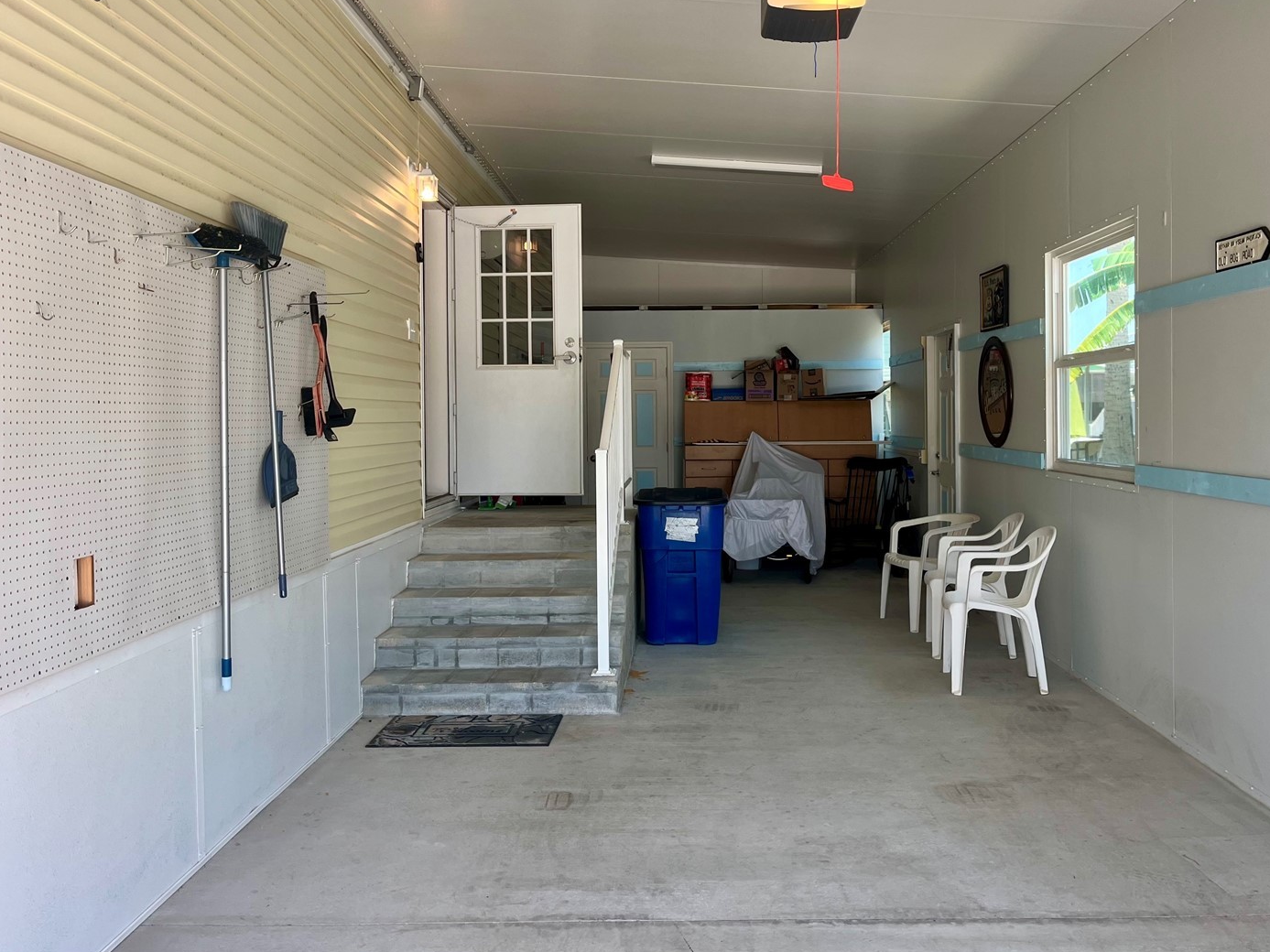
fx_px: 1101
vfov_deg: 46.7
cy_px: 437
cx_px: 711
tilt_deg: -0.7
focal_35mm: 30
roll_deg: +0.0
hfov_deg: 59.8
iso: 40
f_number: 1.6
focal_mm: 5.1
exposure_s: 1/203
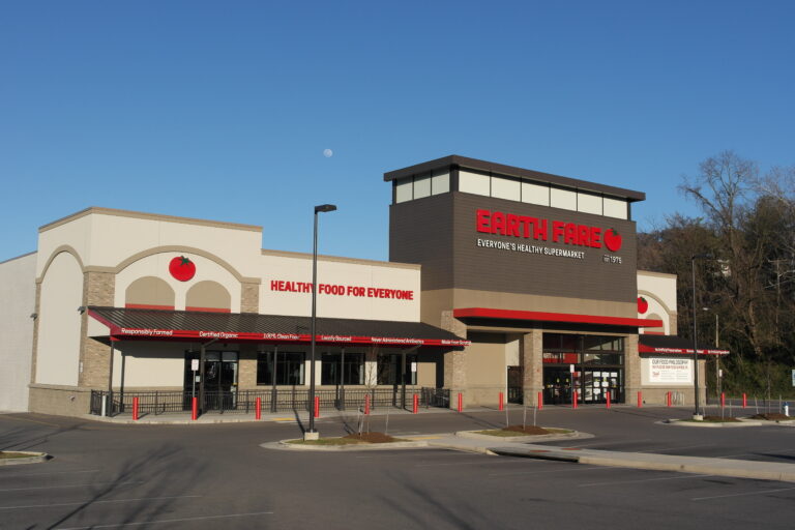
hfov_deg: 53.1
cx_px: 398
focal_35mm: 36
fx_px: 795
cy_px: 265
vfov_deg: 36.9
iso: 100
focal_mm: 24
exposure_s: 1/320
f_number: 7.1
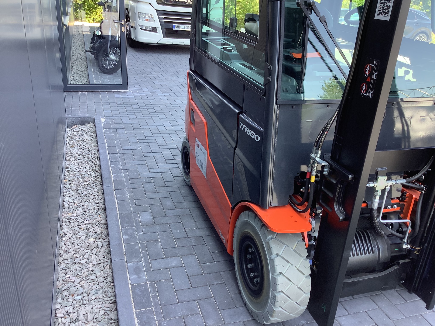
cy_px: 163
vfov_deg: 45.4
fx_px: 390
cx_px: 218
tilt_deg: -24.9
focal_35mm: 31
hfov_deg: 58.4
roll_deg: -5.3
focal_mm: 3.3
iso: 64
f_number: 2.4
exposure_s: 1/120
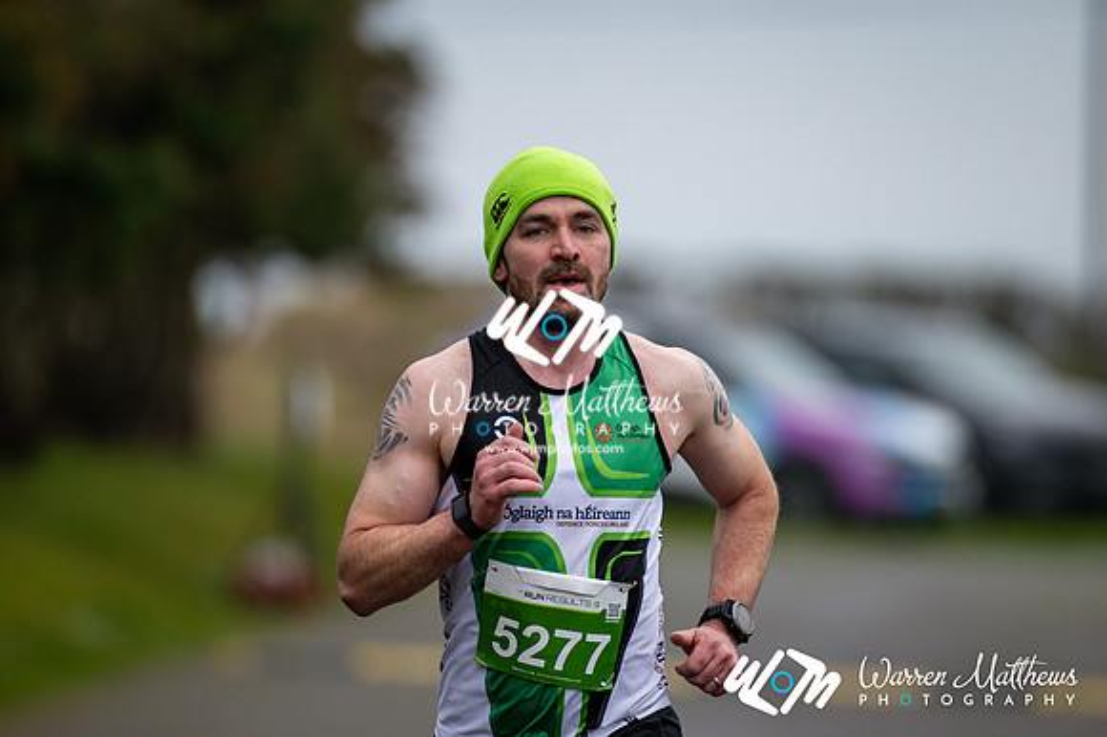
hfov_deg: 4.6
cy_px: 368
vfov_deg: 3.1
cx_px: 554
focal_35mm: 450
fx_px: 13829
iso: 280
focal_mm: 300
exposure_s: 1/1600
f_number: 2.8
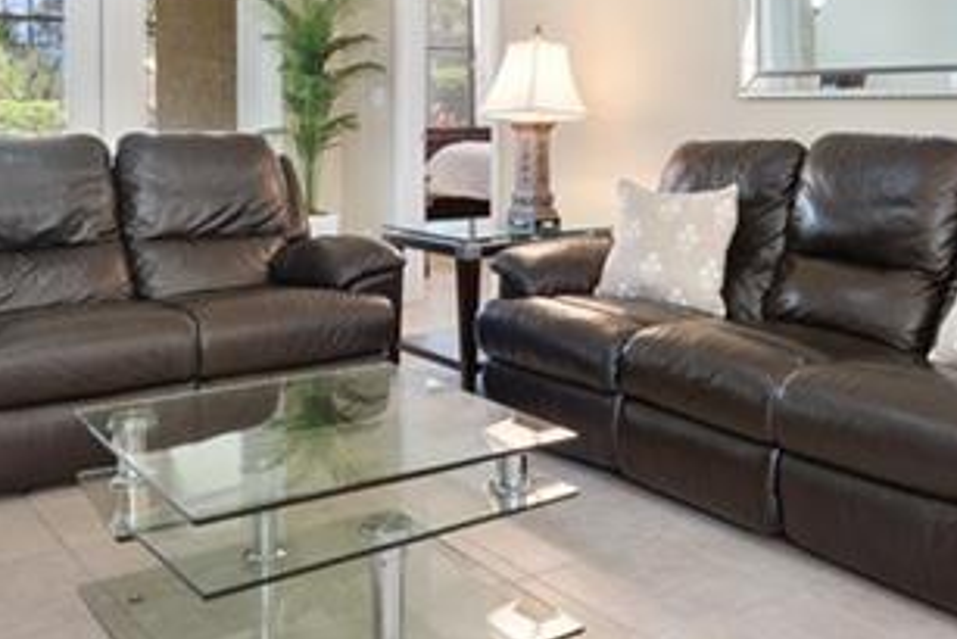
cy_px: 117
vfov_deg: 32.4
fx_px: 1064
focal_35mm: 40
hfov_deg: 48.4
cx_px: 486
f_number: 9
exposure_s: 1/1.25
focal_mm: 12
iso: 200
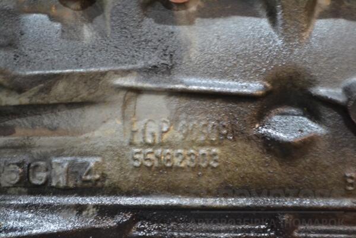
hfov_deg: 24.6
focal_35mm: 82
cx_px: 178
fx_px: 816
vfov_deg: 16.6
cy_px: 119
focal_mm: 55
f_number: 5.6
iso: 3200
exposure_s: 1/13
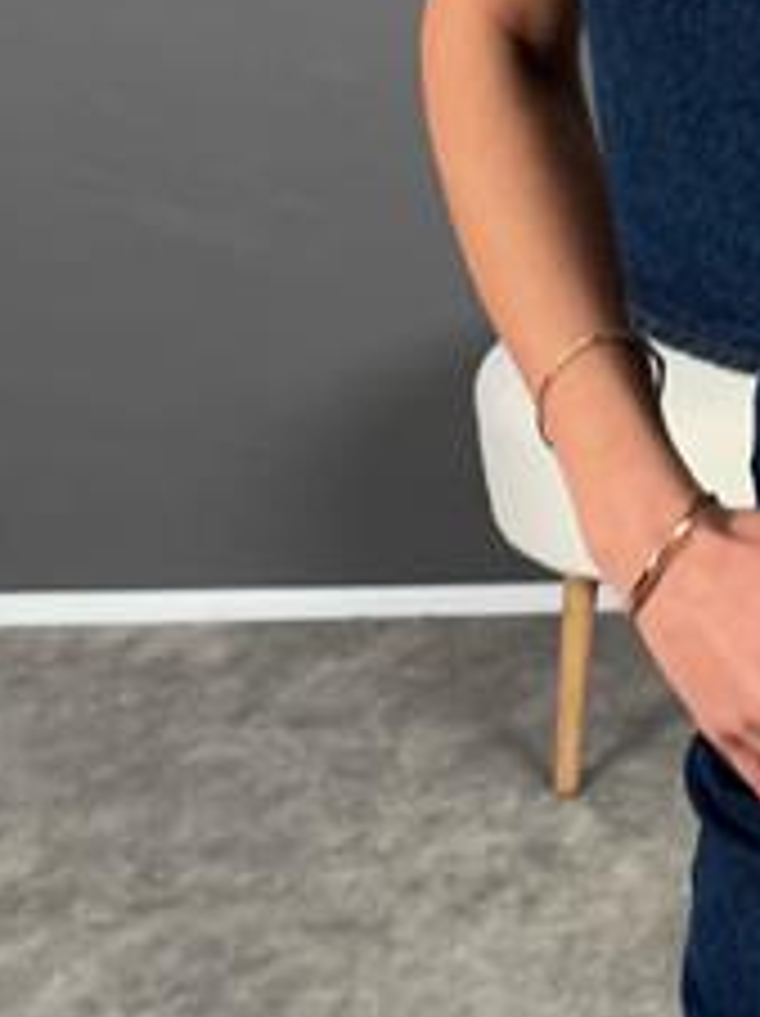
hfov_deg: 13.8
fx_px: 2933
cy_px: 540
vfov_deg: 19.7
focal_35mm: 100
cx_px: 1171
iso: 200
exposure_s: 1/121
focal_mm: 6.86
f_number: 1.78
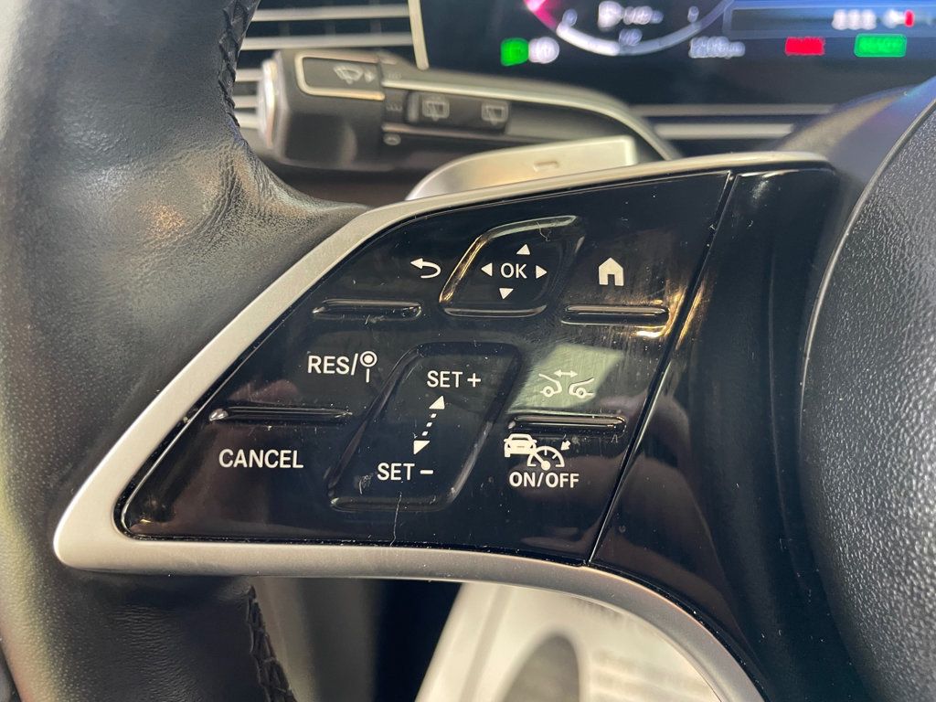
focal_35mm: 26
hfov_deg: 67.3
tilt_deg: -29.7
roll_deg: +3.6
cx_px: 468
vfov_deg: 53.1
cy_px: 351
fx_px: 703
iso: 320
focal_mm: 4.2
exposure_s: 1/60
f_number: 1.6
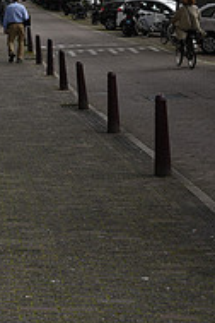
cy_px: -96
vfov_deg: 19.3
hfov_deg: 13.5
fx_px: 878
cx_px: -62
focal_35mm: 98
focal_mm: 32
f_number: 9
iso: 125
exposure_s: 1/60
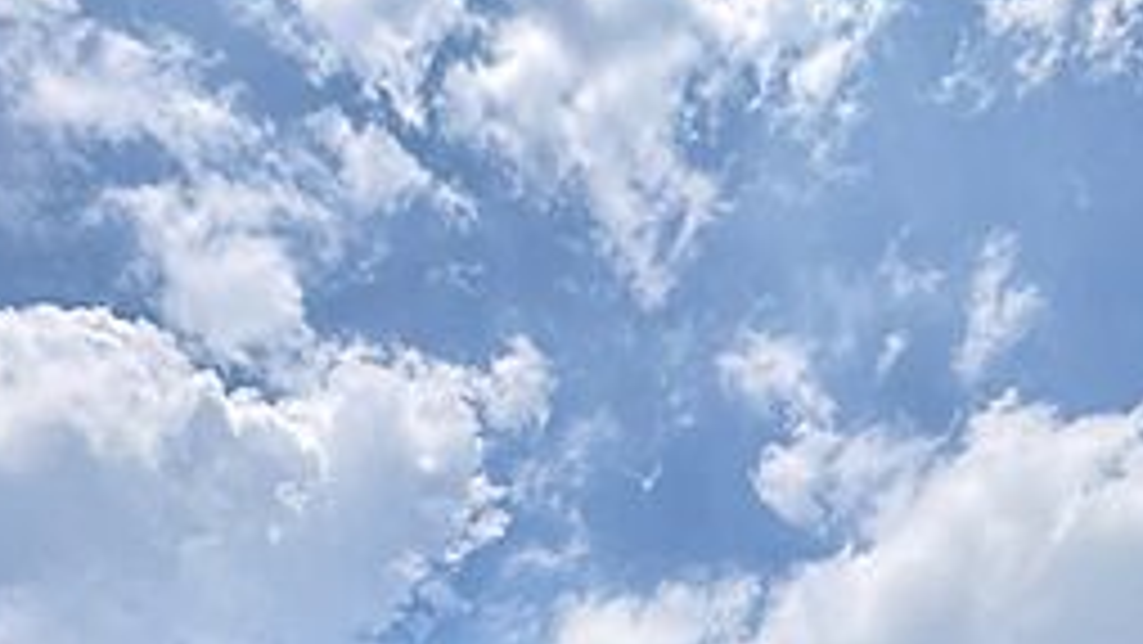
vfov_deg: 28.1
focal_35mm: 36
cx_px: 644
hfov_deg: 55.1
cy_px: 802
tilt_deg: +45.2
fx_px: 1091
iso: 50
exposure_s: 1/2770
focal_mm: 2.22
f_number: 2.2
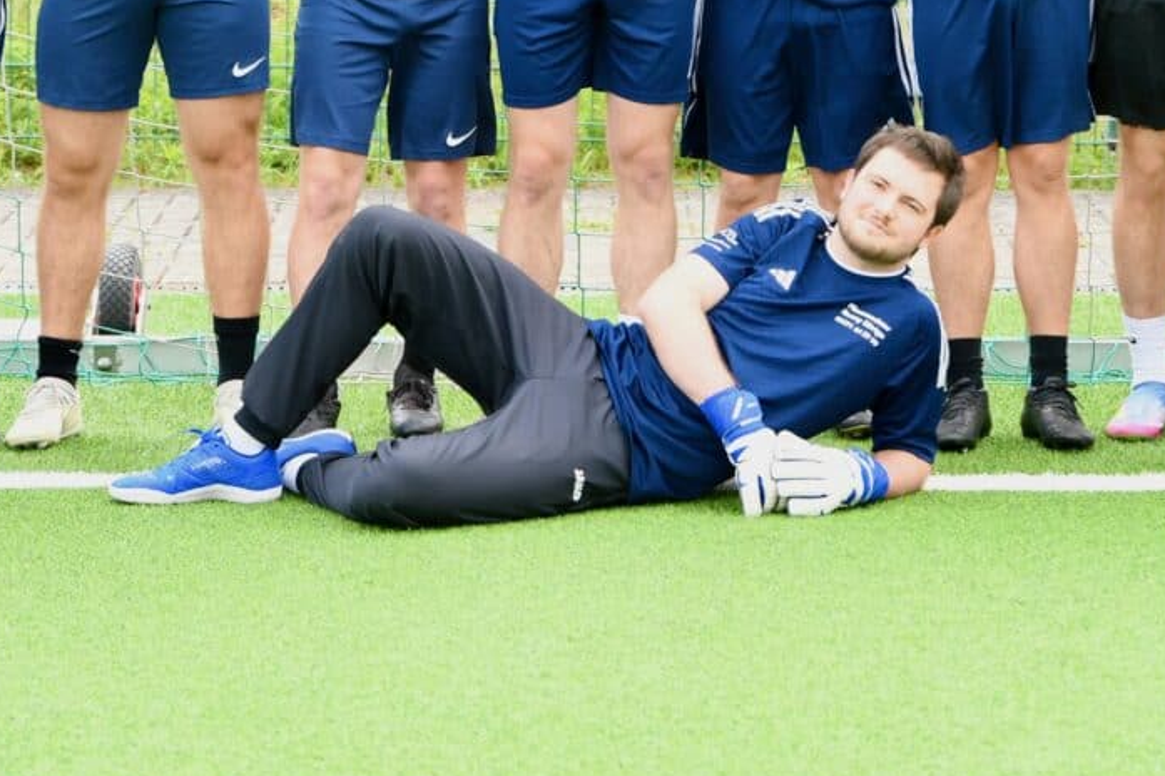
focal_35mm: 147
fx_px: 4755
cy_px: -121
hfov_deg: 13.9
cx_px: 781
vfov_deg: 9.2
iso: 500
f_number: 2.8
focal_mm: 50
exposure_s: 1/800
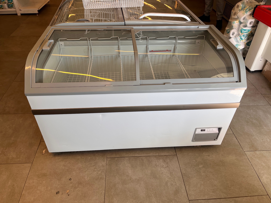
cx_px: 136
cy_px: 102
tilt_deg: -39.7
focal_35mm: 26
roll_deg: +0.3
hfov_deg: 67.3
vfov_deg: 53.1
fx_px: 204
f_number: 1.6
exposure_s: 1/114
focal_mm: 5.1
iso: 32
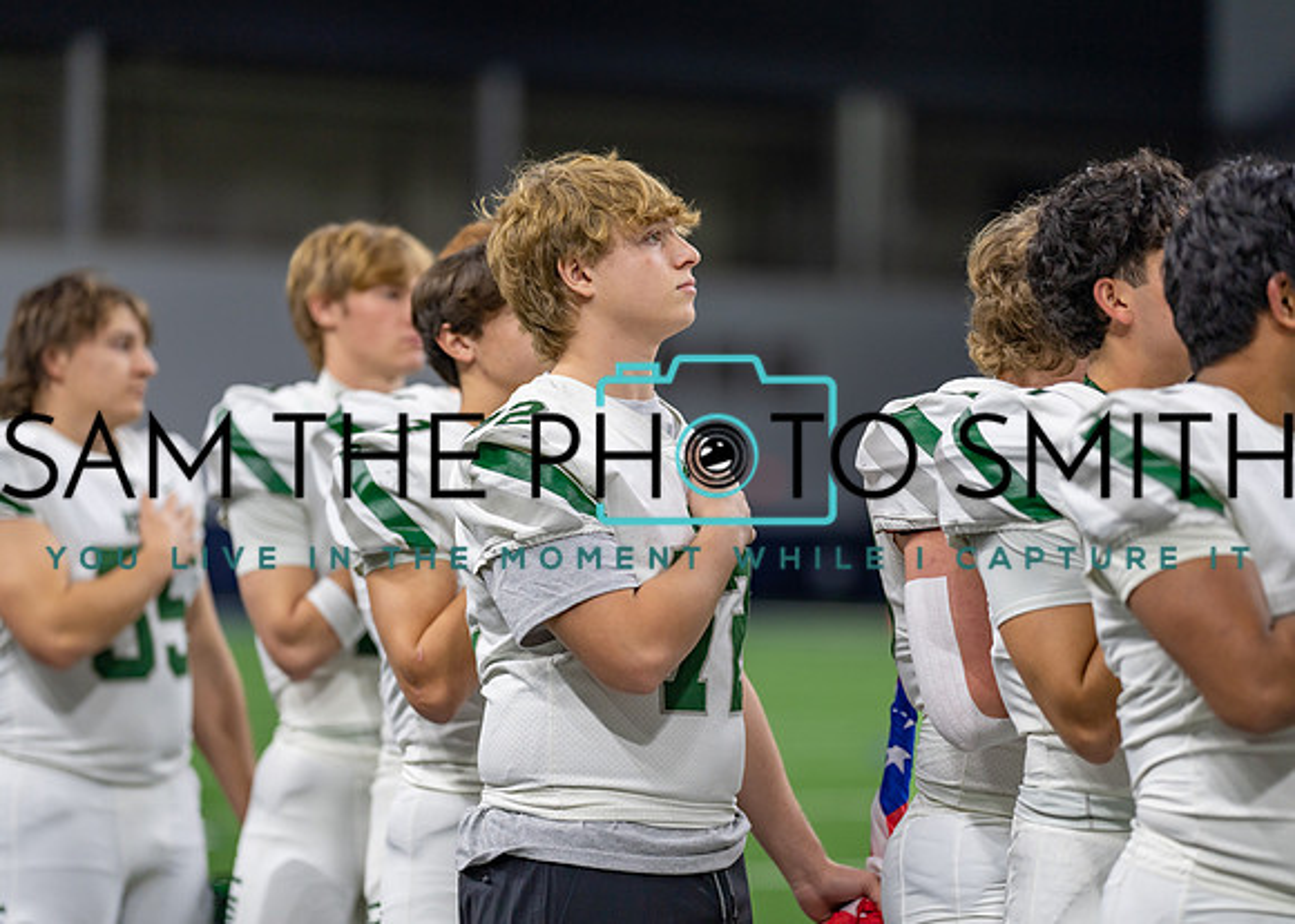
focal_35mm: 141
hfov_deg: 14.2
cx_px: 648
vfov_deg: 10.2
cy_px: 462
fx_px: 5202
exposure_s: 1/640
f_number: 2
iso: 400
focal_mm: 135
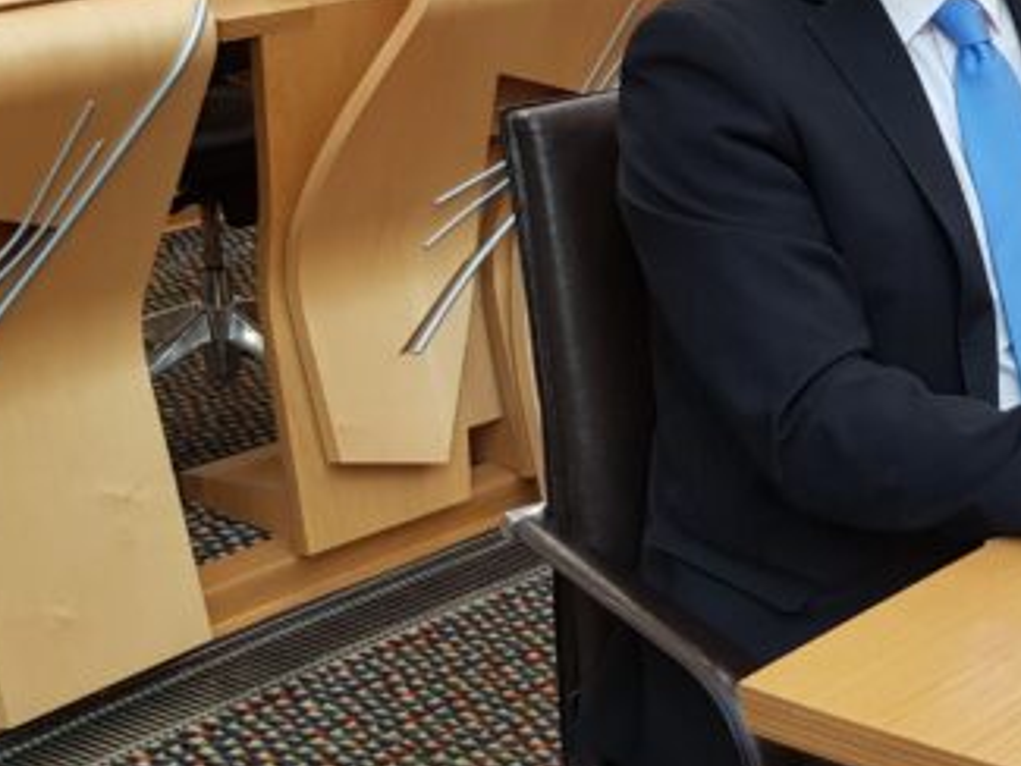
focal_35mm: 82
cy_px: 239
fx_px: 2419
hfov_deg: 23.2
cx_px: 908
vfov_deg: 17.9
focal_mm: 4.2
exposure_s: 1/50
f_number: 1.7
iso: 64
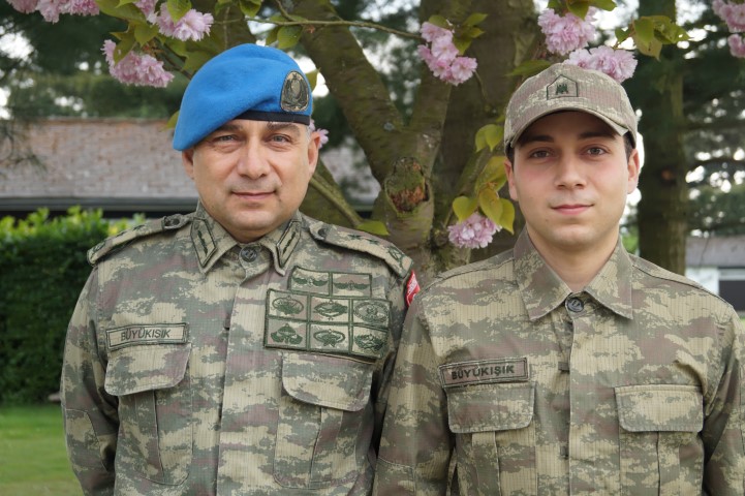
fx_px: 1241
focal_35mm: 60
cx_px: 372
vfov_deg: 22.6
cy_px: 248
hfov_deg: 33.4
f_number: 5.6
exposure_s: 1/80
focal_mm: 40
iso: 400
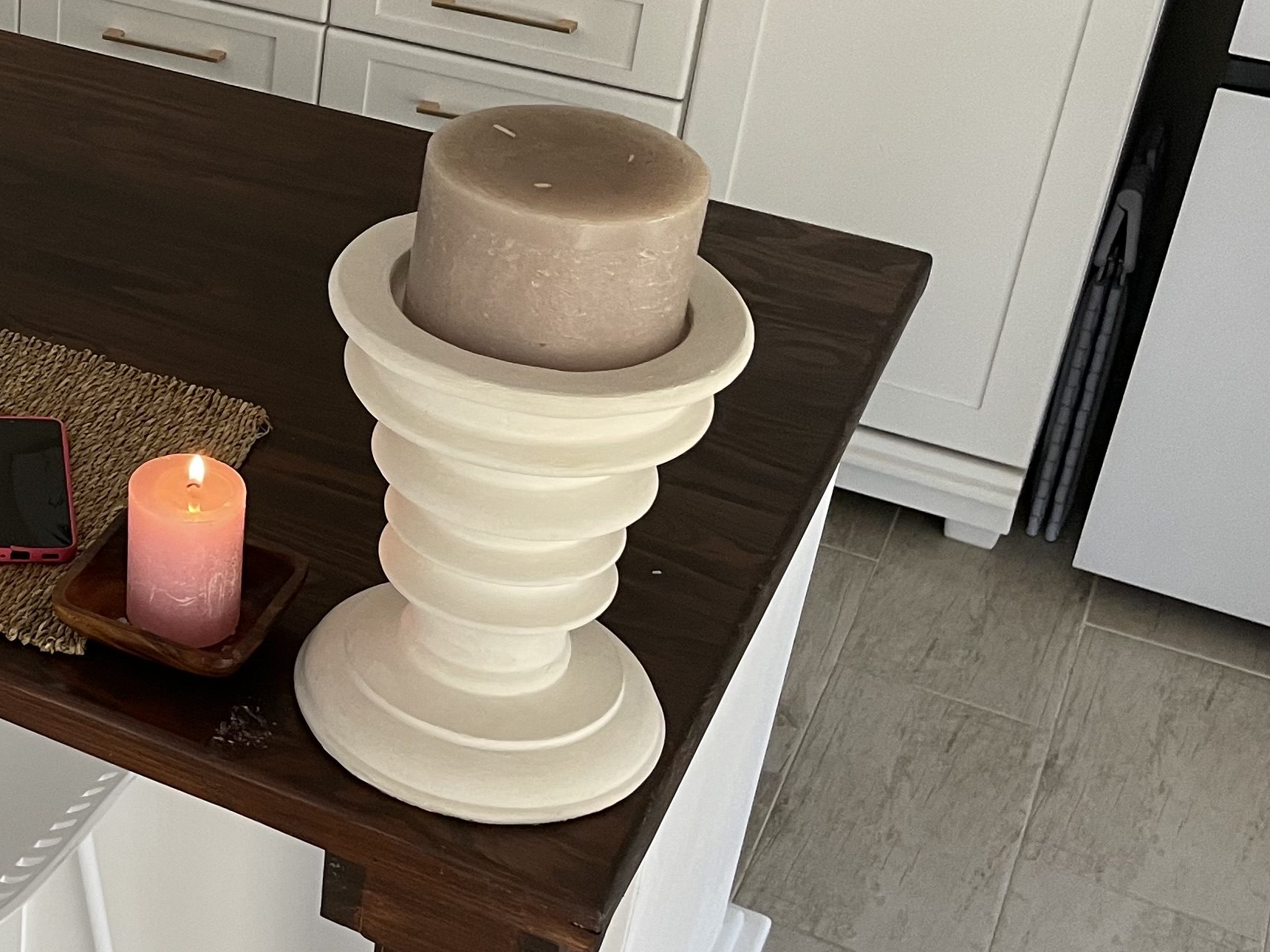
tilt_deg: -30.8
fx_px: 2238
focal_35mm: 61
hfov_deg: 28.7
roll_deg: +0.2
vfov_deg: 23.9
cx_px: -126
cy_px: 309
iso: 160
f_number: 1.6
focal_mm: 4.2
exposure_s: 1/60
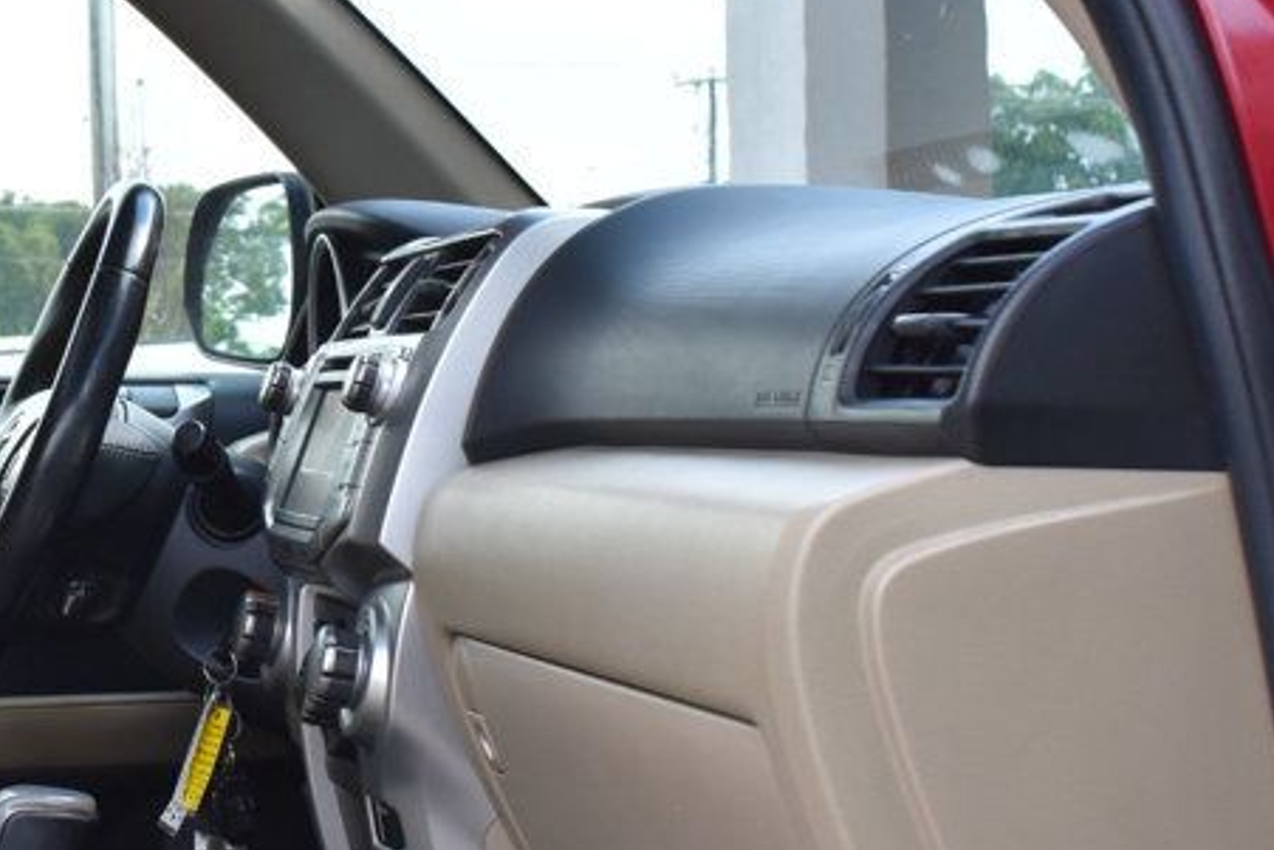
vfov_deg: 16.1
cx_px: 56
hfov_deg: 23.1
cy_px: 474
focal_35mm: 85
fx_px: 3014
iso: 400
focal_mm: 25
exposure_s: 1/250
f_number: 8
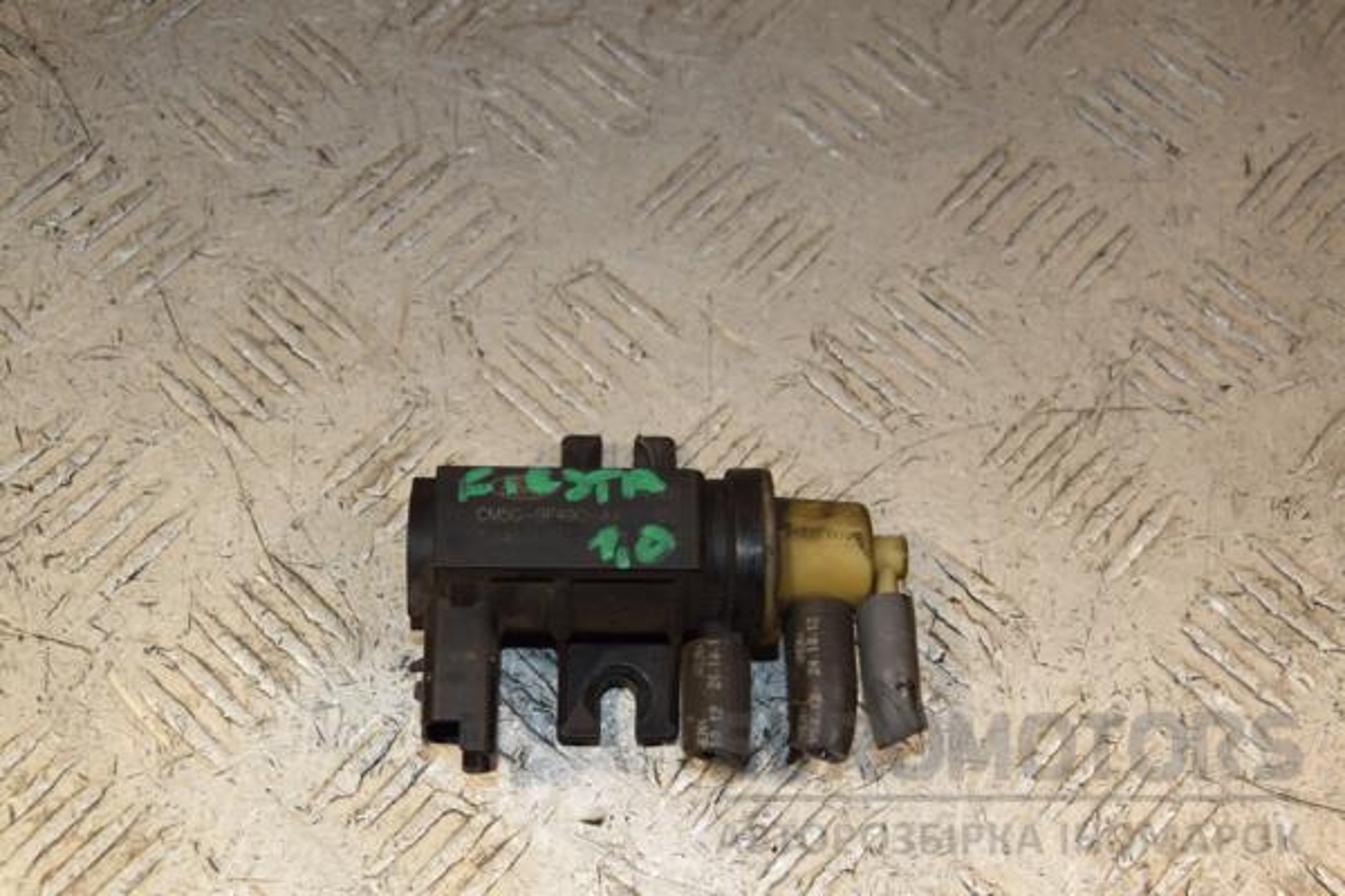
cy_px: 448
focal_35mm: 57
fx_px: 2129
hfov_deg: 35.1
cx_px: 672
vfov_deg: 23.8
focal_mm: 38
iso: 800
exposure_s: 1/200
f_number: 6.3
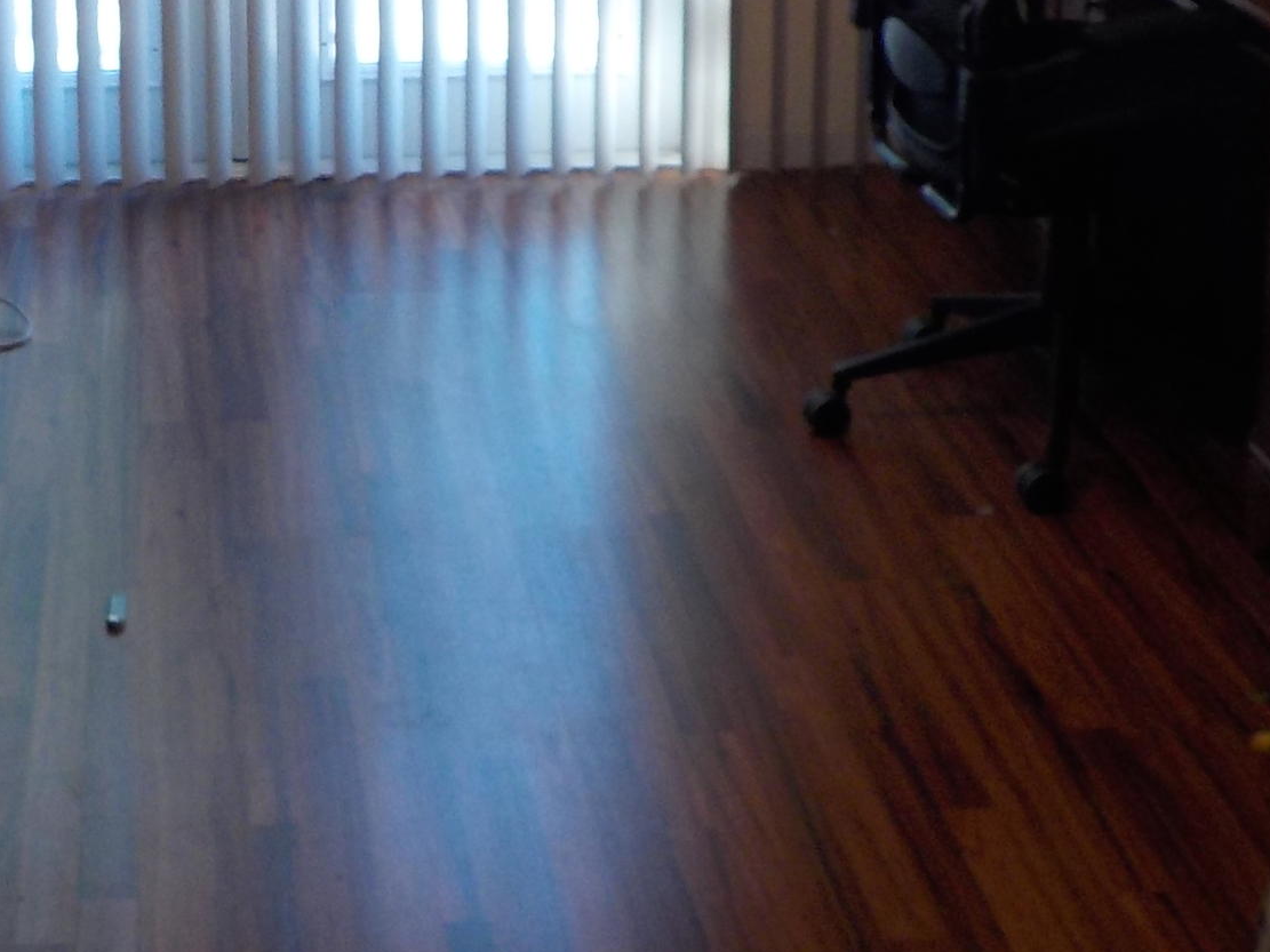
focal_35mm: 81
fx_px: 2971
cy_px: 40
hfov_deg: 23.5
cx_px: 139
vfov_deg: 17.8
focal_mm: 4.1
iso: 125
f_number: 3.3
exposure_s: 1/30
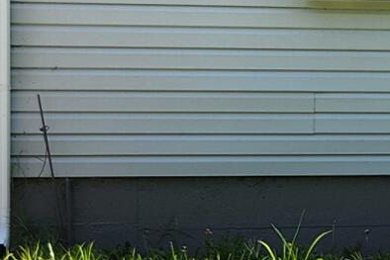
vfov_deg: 7.6
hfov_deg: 10.5
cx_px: 748
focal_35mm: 182
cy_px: 149
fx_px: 1972
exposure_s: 1/836
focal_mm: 5.4
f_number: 1.8
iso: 20
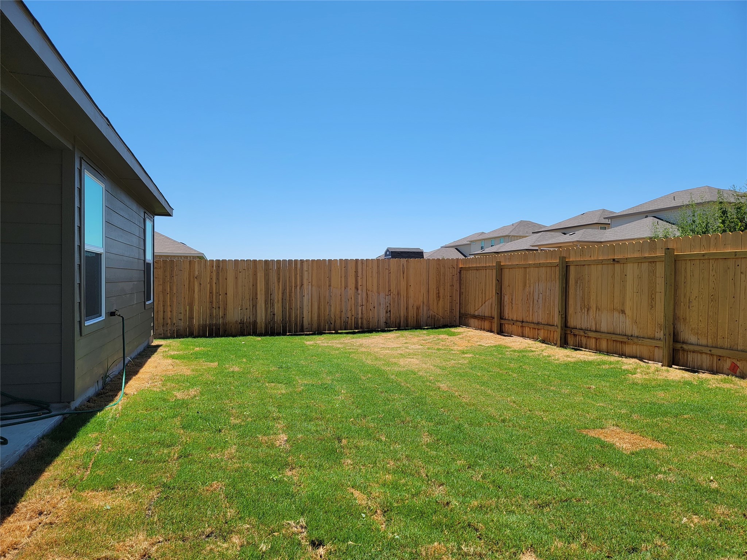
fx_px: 518
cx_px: 374
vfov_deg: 56.8
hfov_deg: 71.6
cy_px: 280
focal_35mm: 24
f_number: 1.8
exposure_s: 1/1064
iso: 16
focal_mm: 6.7
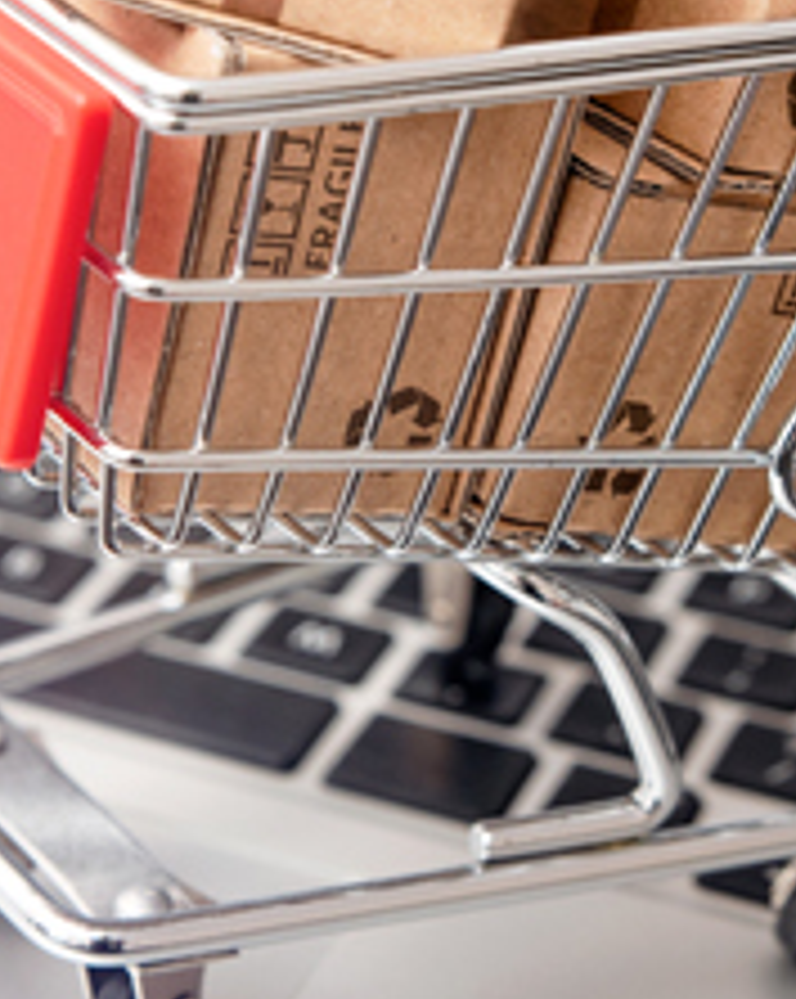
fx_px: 4161
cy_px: 245
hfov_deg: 10.9
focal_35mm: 141
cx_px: 256
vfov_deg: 13.6
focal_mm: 46
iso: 250
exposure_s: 1/100
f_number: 5
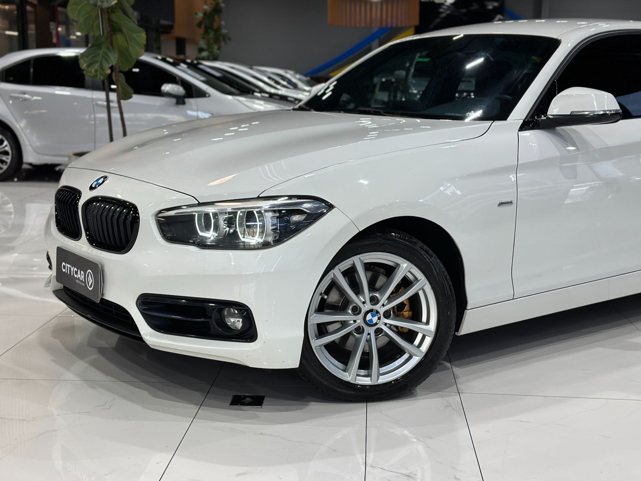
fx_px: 889
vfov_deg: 30.3
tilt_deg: -10.4
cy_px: 240
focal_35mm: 48
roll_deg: -1.1
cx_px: 320
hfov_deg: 39.7
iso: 125
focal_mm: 6.86
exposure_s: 1/170
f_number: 1.78
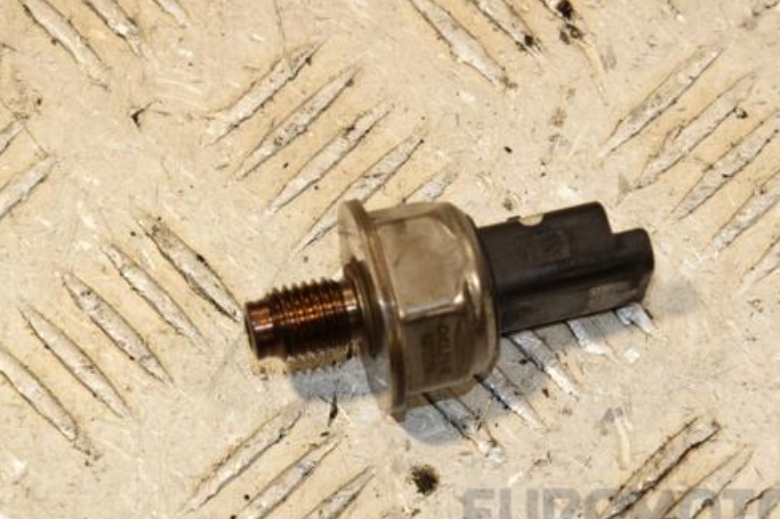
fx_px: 4193
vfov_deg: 7.1
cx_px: 433
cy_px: 300
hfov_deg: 10.6
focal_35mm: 194
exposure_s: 1/200
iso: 800
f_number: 9
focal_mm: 105
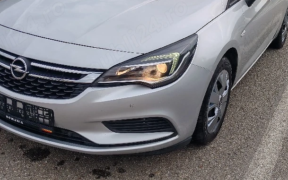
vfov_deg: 27.0
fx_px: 369
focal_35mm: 47
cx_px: 168
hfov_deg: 42.5
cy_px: 43
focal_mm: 5.52
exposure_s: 1/370
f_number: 1.95
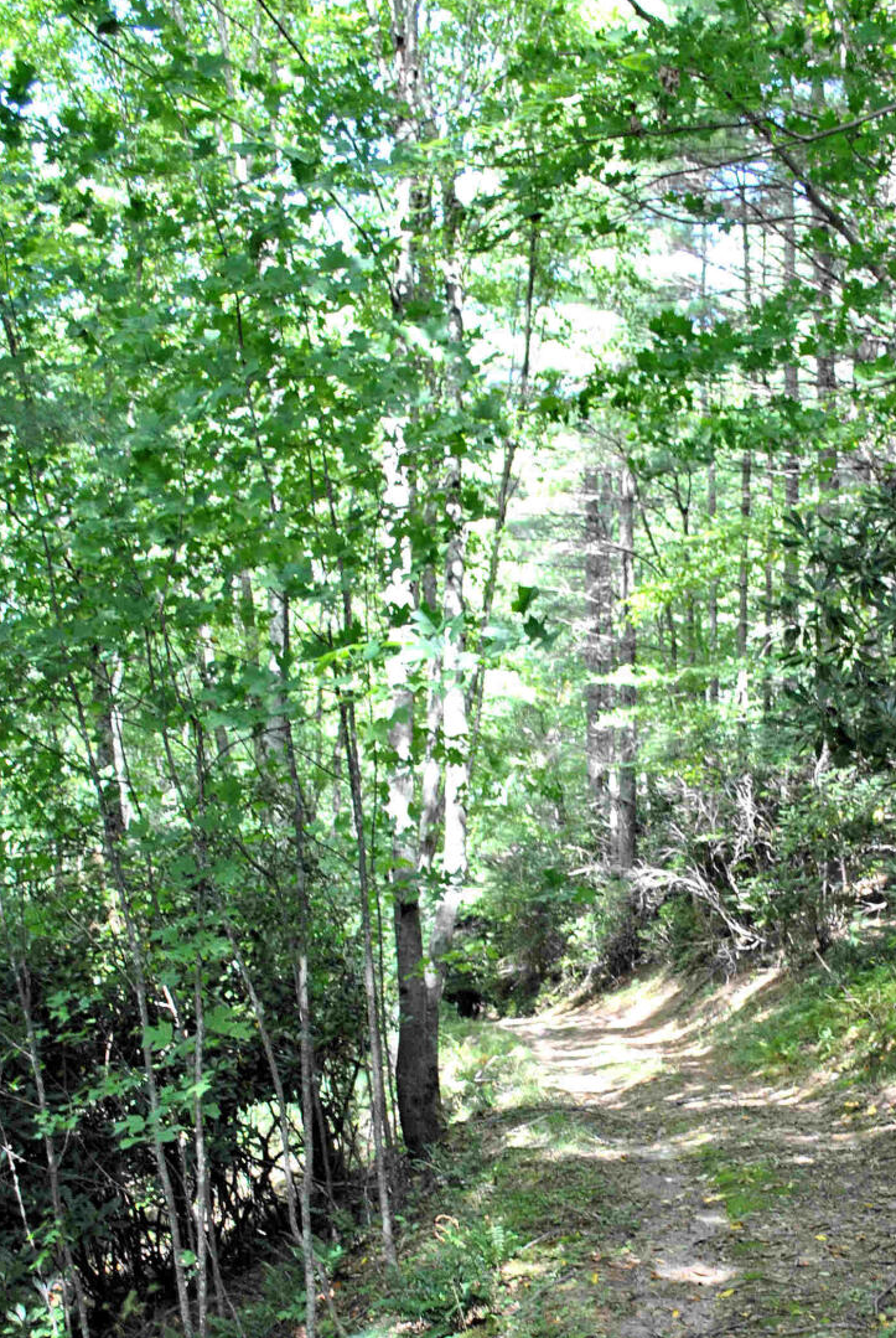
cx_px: 677
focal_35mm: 50
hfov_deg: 26.7
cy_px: 943
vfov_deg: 38.9
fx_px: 1860
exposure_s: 1/80
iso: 400
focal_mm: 18
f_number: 4
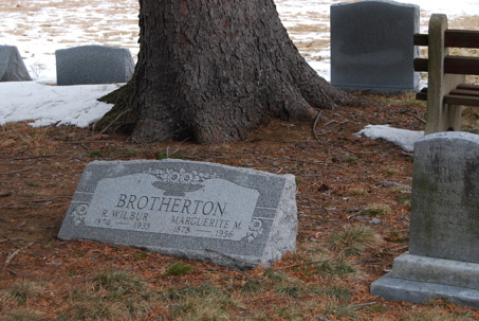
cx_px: 238
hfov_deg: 22.8
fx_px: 1185
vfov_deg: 15.4
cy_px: 125
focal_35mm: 89
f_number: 5.3
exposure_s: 1/100
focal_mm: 42
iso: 200
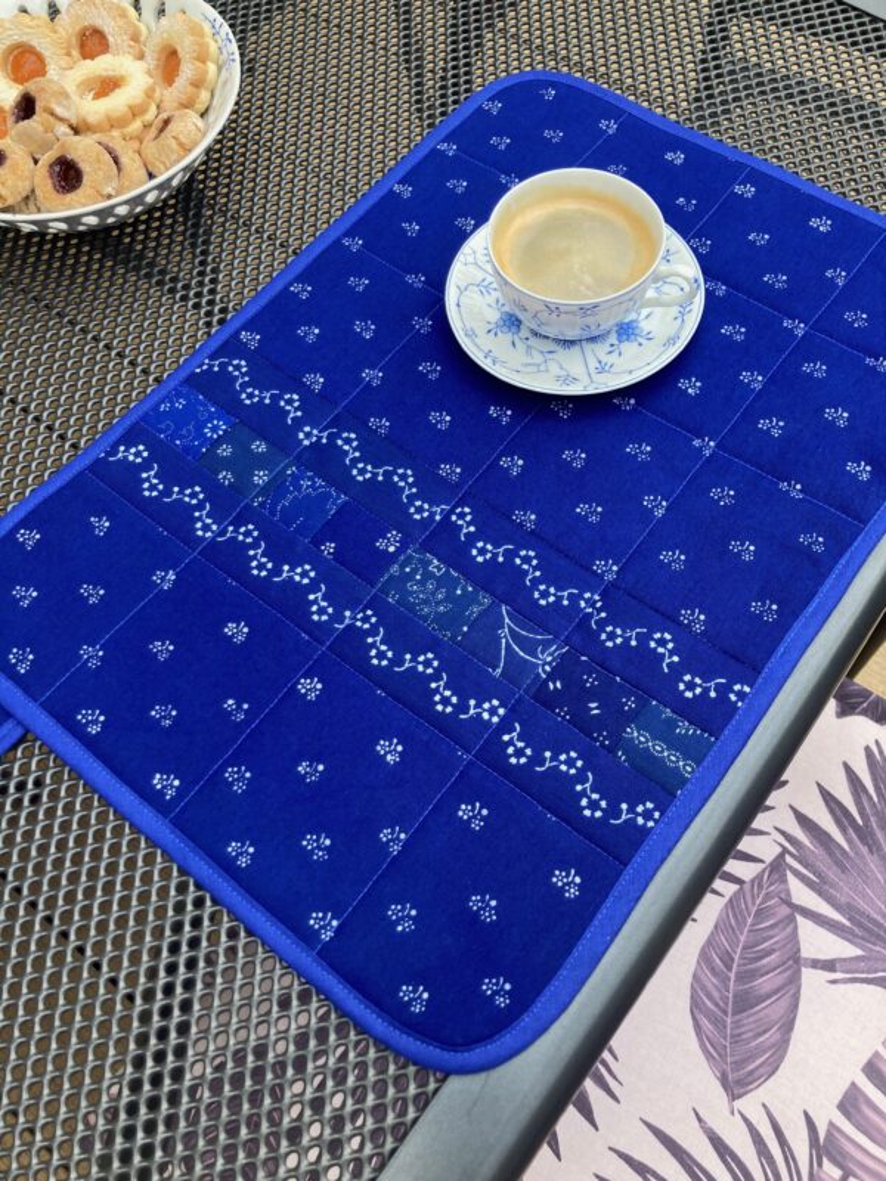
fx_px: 956
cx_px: 443
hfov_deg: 49.7
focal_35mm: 28
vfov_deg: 63.4
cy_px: 590
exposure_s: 1/236
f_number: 1.8
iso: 20
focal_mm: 3.99
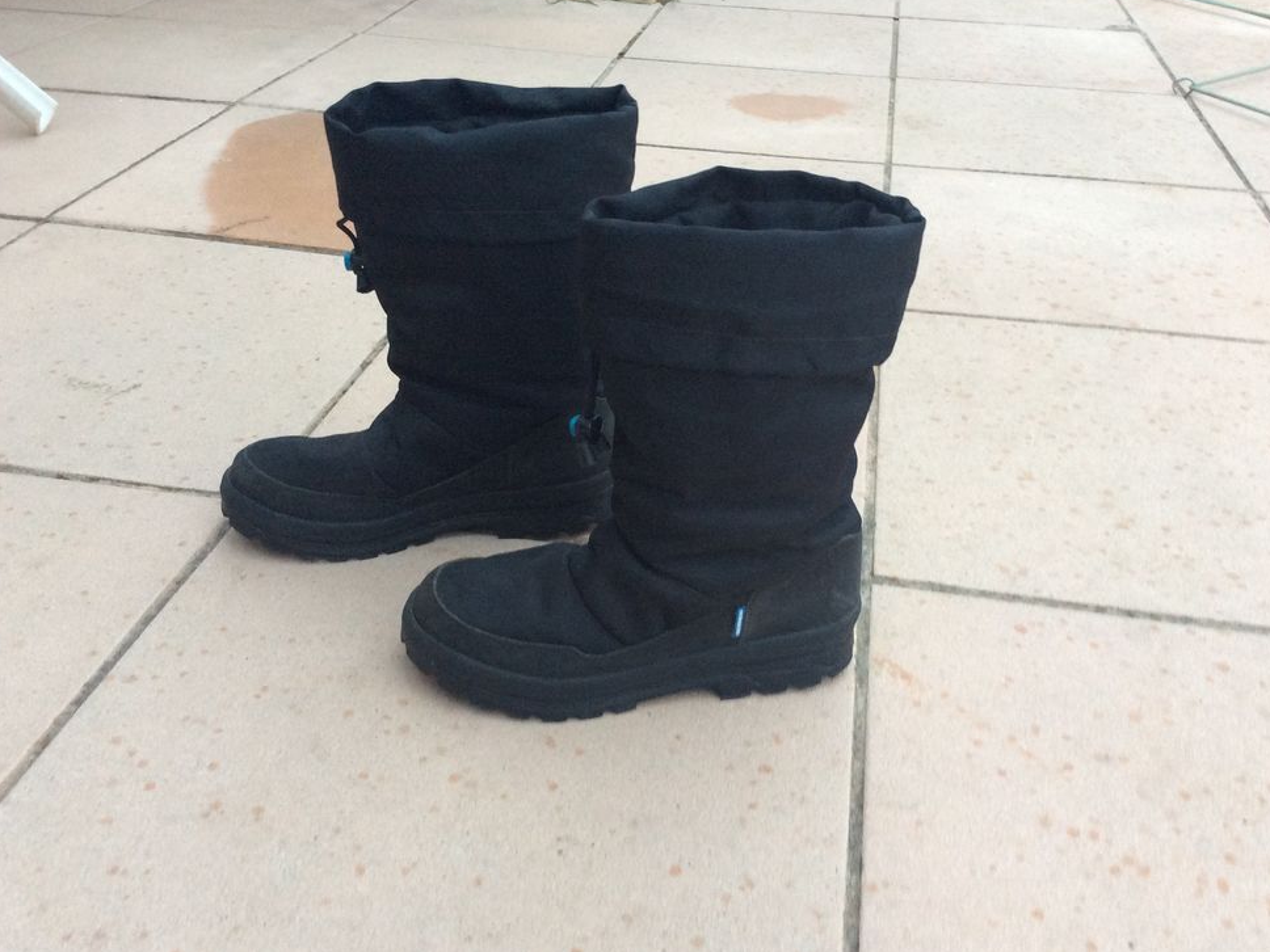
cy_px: 473
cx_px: 652
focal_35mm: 33
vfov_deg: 42.9
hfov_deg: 55.3
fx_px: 1211
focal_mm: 3.3
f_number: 2.4
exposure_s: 1/25
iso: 100
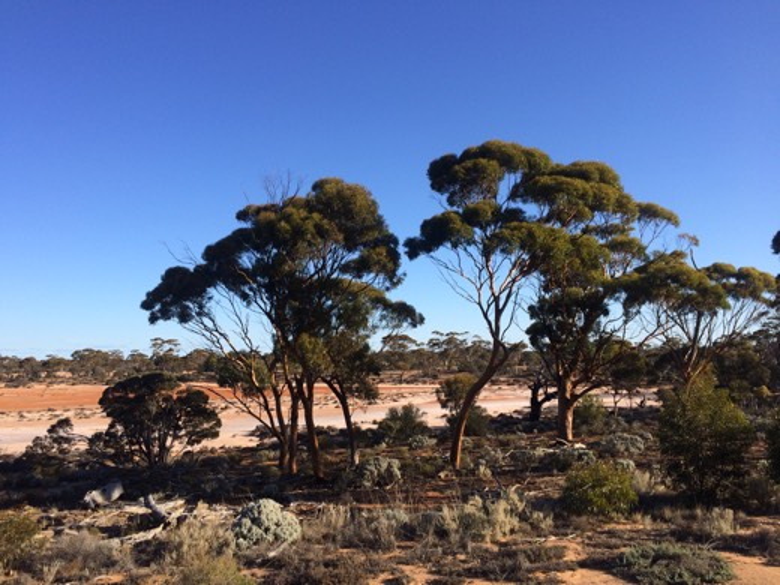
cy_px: 292
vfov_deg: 48.2
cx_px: 390
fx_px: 653
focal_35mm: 29
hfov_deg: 61.7
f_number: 2.2
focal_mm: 4.15
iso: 32
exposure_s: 1/1466
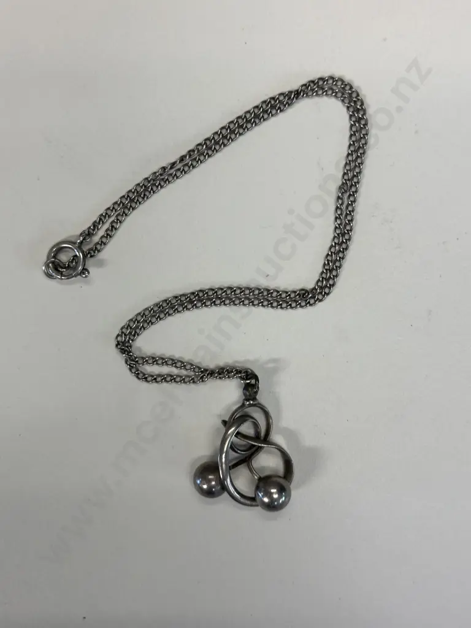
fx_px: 871
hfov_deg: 30.3
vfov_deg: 39.7
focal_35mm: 48
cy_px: 314
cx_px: 236
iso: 50
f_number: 1.78
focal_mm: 6.86
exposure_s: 1/50
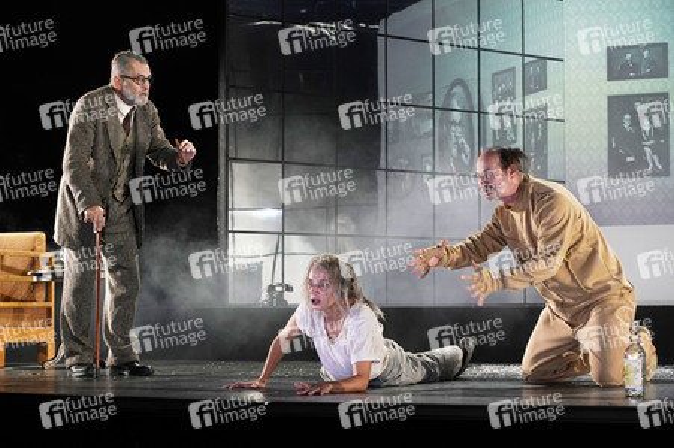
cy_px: 224
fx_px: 1553
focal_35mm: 83
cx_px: 337
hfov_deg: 24.5
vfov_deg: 16.4
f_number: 7.1
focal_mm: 83
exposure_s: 1/100
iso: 1000
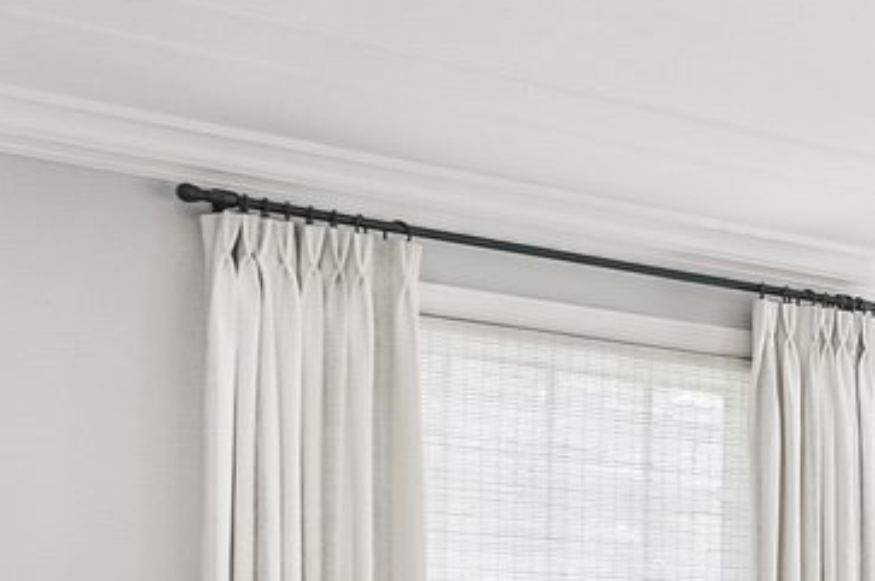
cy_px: 776
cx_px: 1347
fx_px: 1918
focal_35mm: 79
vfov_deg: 16.2
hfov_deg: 21.3
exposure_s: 1/160
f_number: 6.3
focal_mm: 14
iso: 800
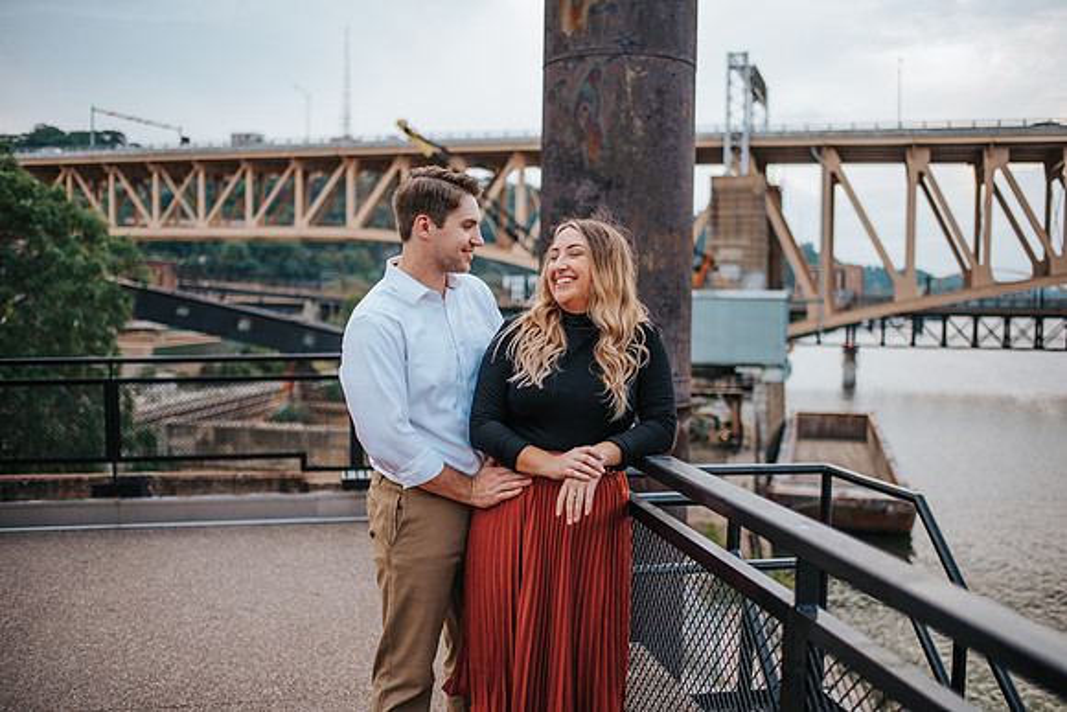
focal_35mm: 35
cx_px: 534
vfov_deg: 37.9
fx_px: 1038
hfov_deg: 54.4
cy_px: 356
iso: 280
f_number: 1.8
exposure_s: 1/800
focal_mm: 35
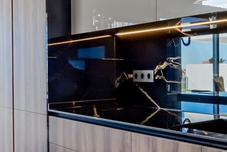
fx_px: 347
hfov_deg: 36.1
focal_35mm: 55
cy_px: 67
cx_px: 132
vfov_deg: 24.6
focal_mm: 14
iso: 400
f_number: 9
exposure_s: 1/13
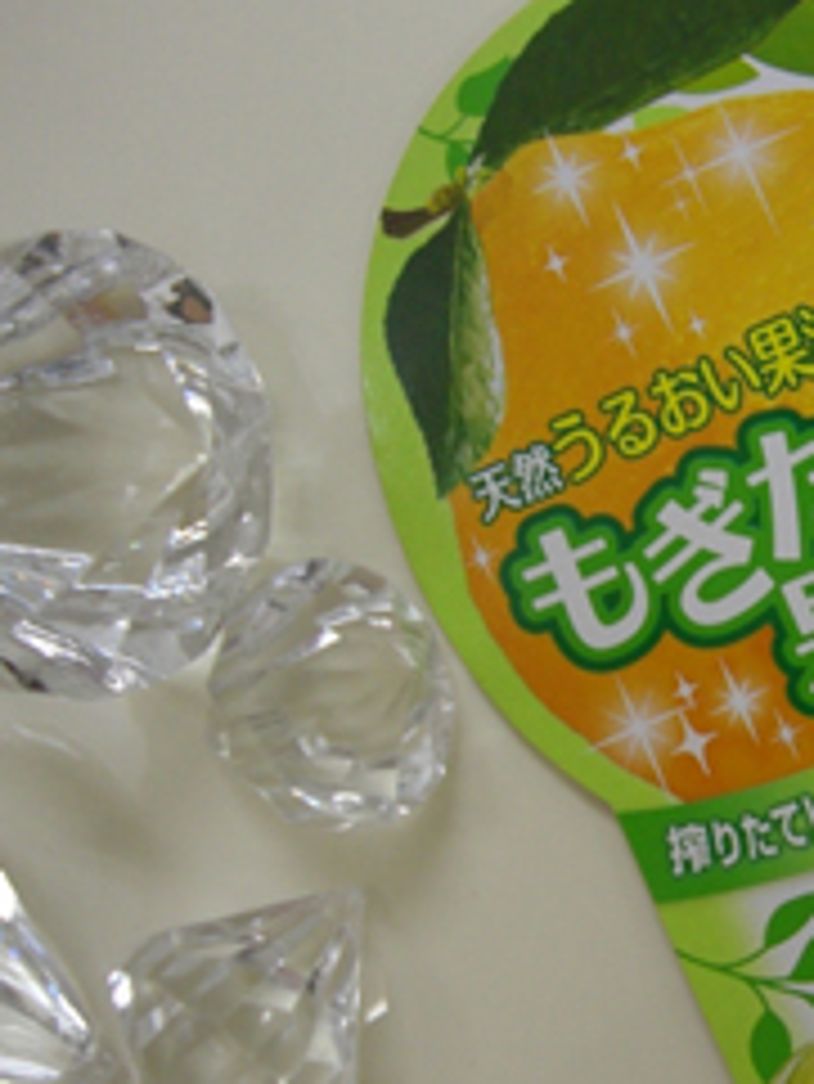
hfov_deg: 22.1
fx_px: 1974
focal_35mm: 63
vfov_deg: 30.7
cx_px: 881
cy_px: 630
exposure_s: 1/60
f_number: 2.7
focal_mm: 6.2
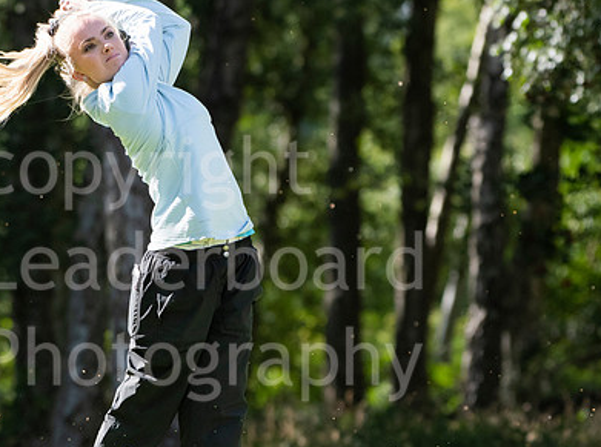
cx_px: 149
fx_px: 10787
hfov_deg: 3.2
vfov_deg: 2.4
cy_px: 277
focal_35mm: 623
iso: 1000
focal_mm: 250
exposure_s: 1/1600
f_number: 5.6
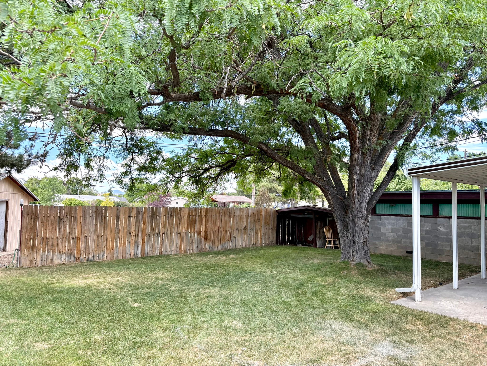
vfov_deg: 53.1
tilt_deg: +4.0
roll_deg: -0.7
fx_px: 366
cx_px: 244
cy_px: 183
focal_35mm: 26
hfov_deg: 67.3
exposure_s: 1/591
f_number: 1.6
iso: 64
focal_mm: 5.96
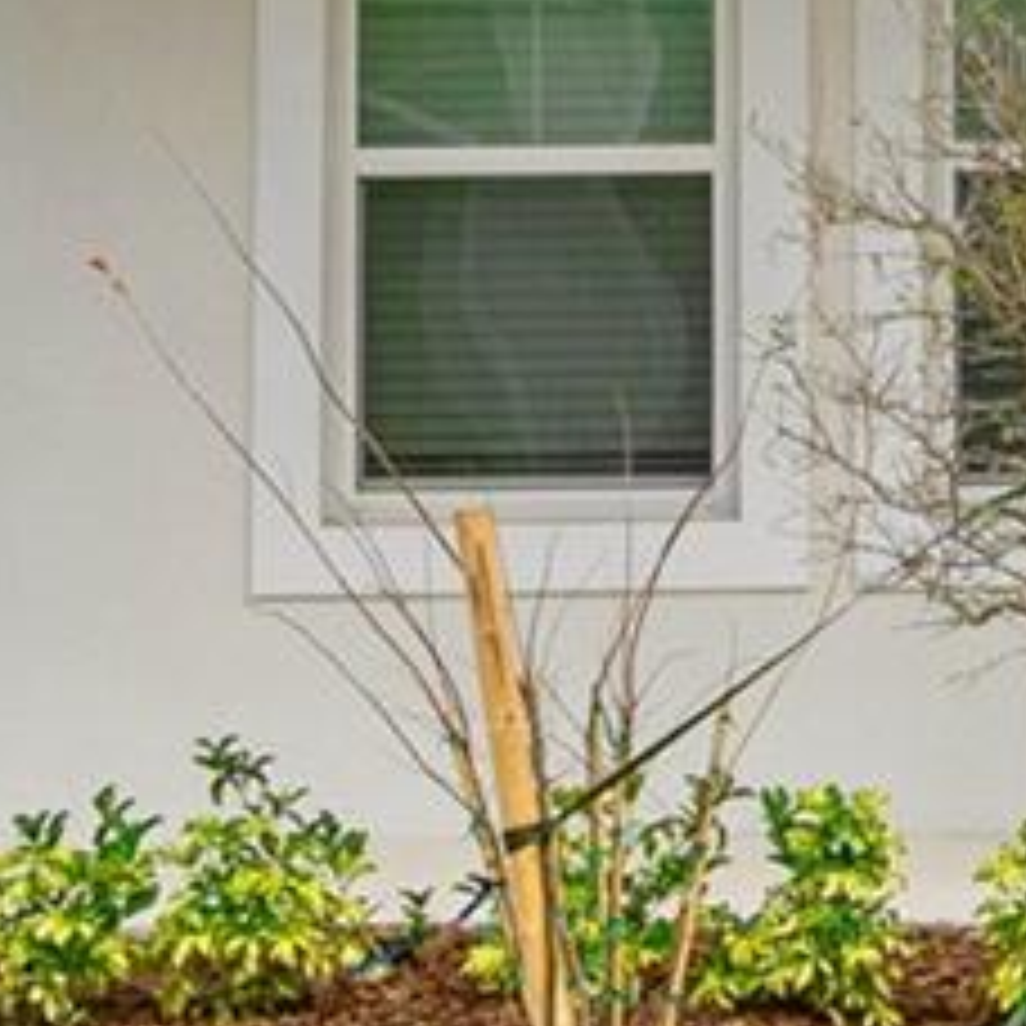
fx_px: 8014
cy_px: -428
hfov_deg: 7.2
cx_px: 1359
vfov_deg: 7.2
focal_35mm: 239
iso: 250
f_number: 8
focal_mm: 27
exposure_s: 1/800
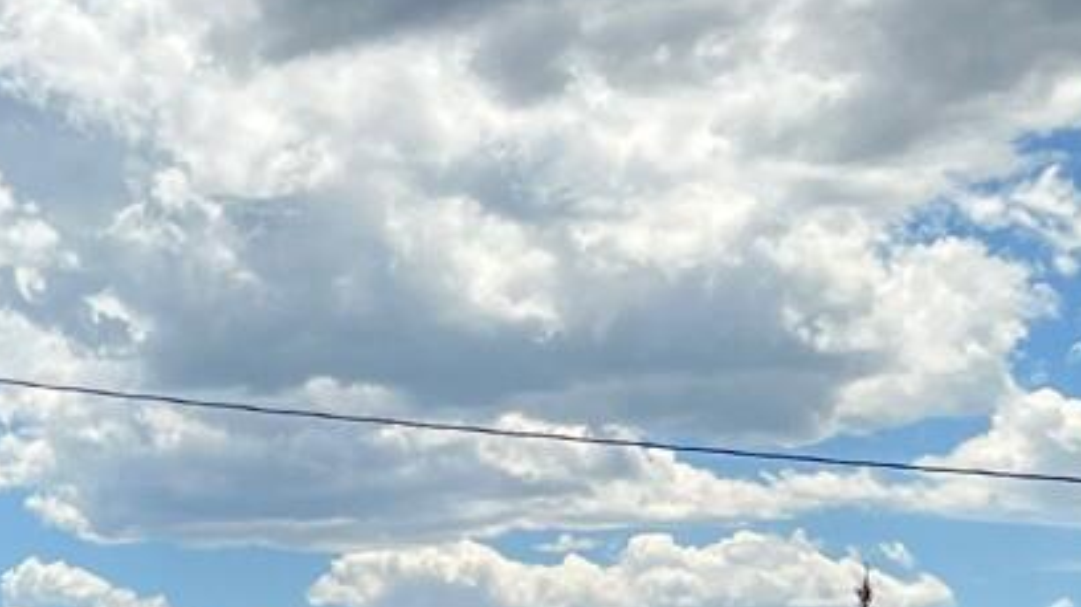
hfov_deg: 14.7
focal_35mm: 140
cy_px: 745
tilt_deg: +1.3
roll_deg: -0.4
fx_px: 4011
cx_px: -326
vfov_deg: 8.5
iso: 50
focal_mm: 5.7
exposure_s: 1/6579
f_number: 1.5
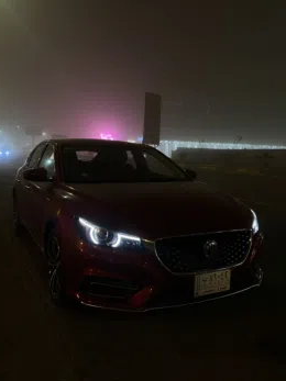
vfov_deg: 59.8
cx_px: 152
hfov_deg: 46.7
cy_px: 167
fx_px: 331
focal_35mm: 30
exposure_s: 1/33
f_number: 1.5
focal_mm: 5.7
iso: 400
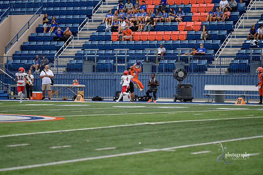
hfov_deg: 12.8
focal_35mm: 160
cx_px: 132
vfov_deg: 8.6
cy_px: 88
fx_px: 1169
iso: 250
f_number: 2.8
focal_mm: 160
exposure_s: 1/800
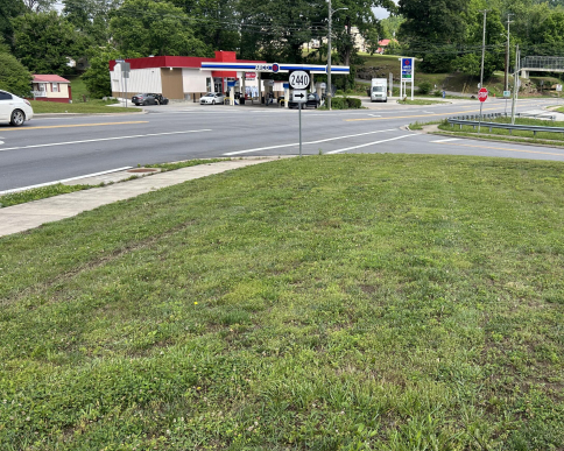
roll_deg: -0.6
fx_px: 584
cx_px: 359
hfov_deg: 50.9
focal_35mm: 35
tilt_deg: -13.6
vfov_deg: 42.2
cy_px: 218
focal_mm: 5.7
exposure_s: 1/1553
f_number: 1.5
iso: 50
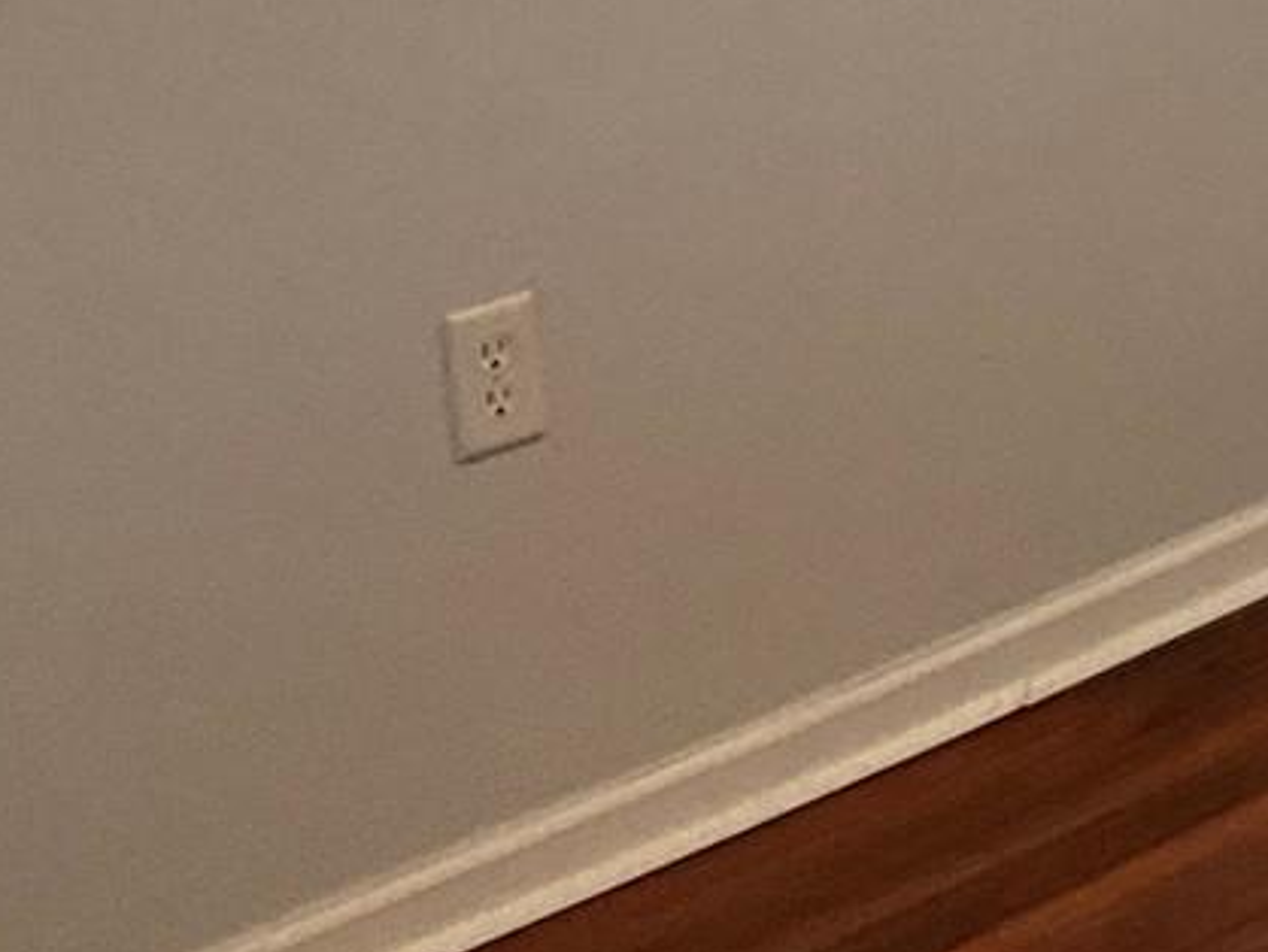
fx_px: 4068
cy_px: -606
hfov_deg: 15.5
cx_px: 2193
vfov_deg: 12.5
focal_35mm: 111
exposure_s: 1/60
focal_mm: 3
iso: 40
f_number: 1.8
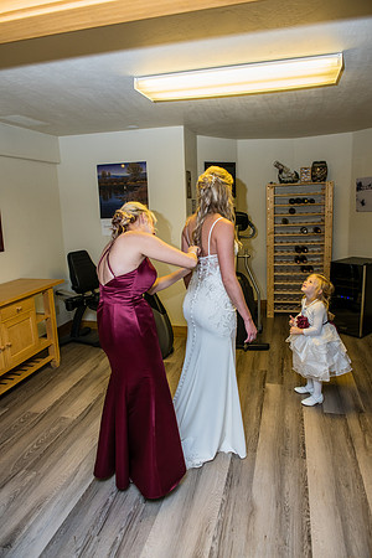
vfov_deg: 73.7
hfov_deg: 53.1
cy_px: 279
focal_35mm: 24
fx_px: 372
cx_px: 186
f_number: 4.5
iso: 400
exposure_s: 1/100
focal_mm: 24
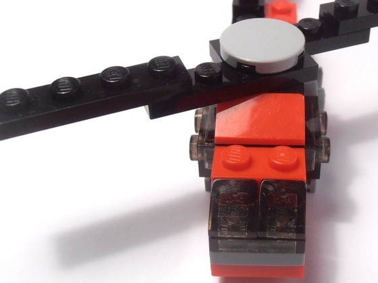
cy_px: 107
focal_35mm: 59
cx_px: 265
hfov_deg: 32.3
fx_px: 644
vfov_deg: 24.8
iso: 80
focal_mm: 6.61
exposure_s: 1/80
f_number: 3.9
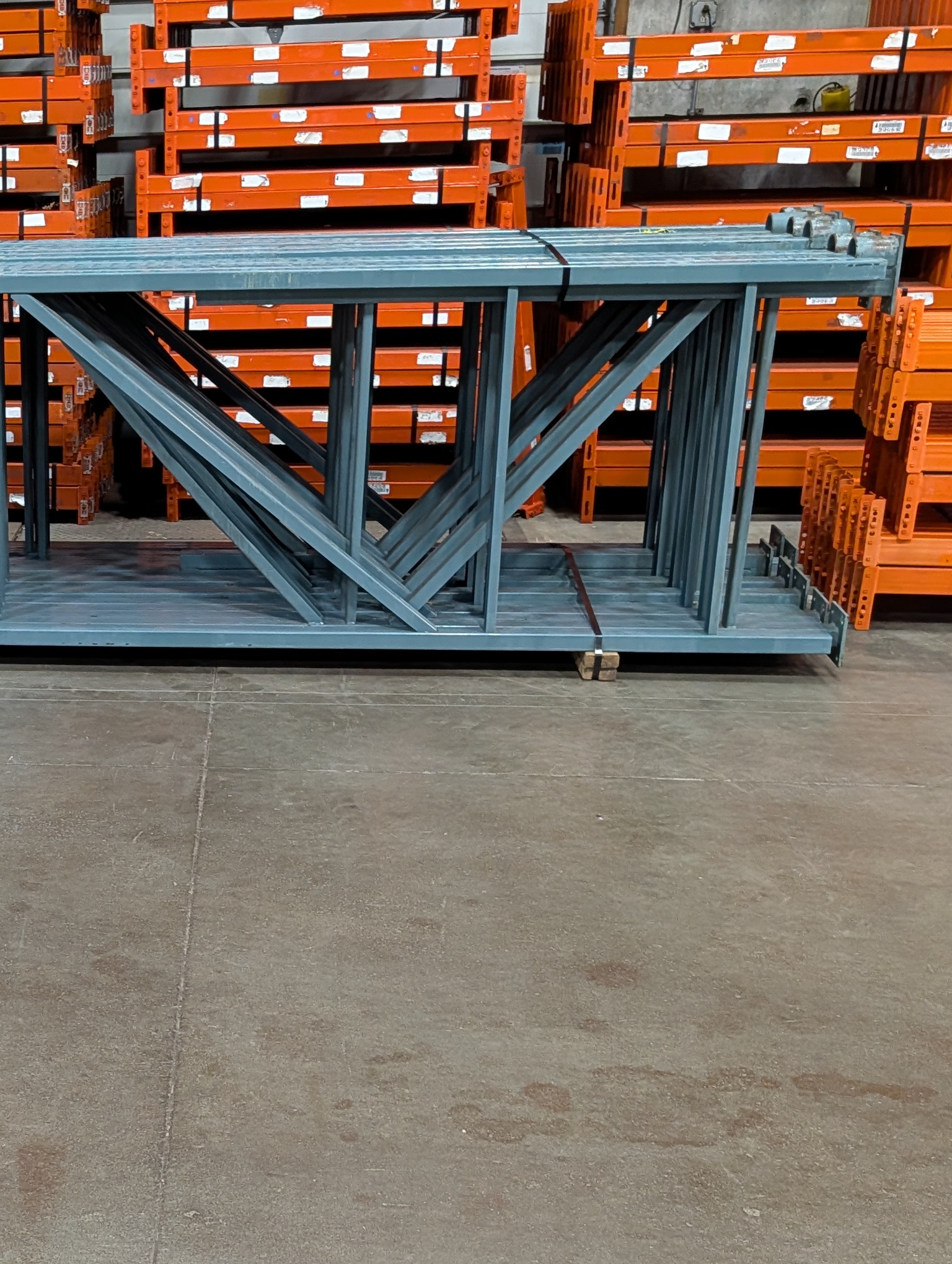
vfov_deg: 39.2
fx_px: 1756
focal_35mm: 48
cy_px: 828
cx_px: 16
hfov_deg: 28.6
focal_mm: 6.9
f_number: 1.68
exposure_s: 1/40
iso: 660
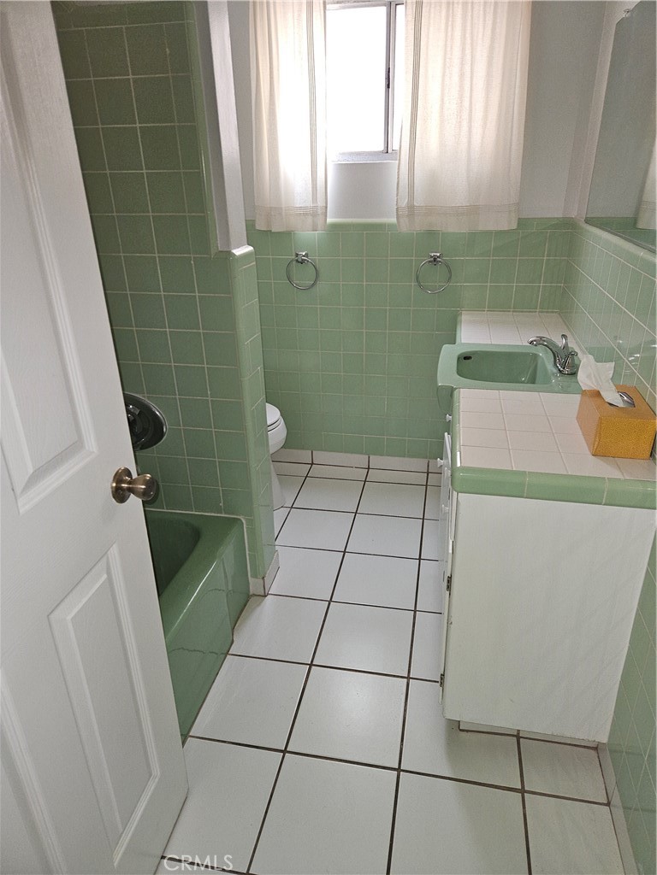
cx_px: 328
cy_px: 438
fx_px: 582
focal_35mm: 23
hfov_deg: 58.9
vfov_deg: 73.9
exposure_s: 1/60
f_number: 1.8
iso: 125
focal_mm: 5.4
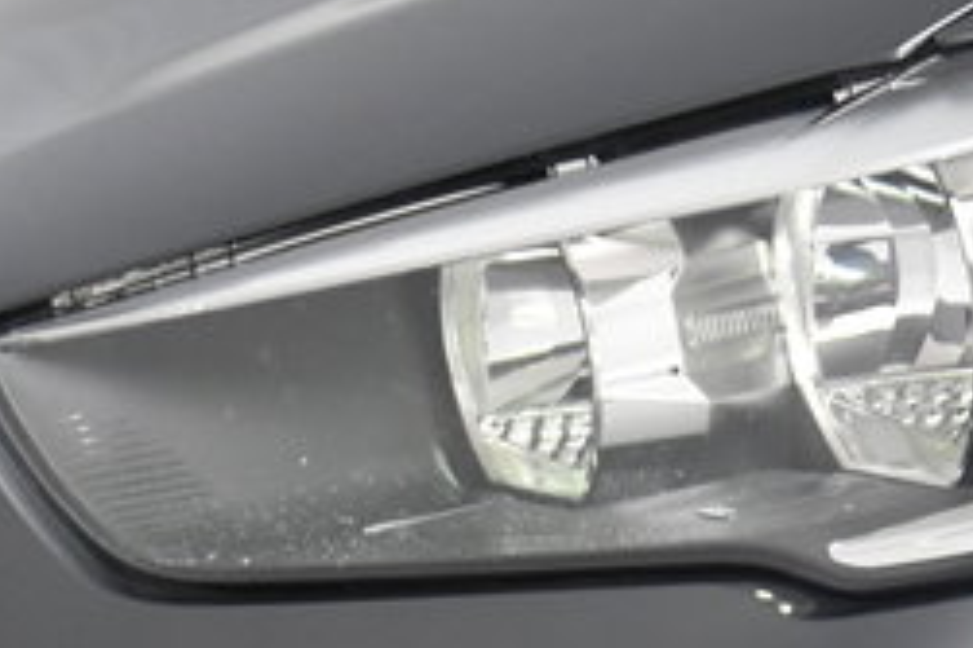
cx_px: 1082
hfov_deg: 10.7
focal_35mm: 190
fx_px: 5133
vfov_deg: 7.1
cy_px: 984
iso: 1600
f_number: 4.5
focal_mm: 31
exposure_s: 1/80
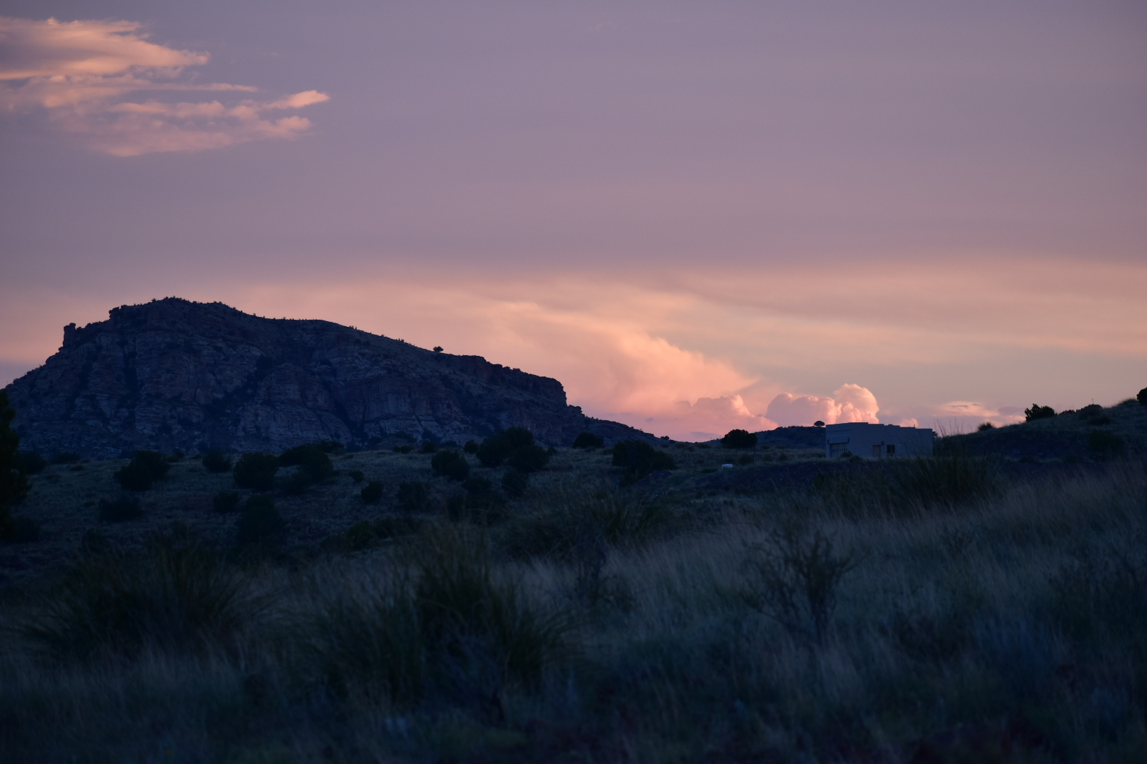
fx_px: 5018
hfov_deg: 13.0
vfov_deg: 8.7
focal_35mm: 158
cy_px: 382
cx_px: 574
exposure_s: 1/125
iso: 400
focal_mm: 105
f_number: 4.8
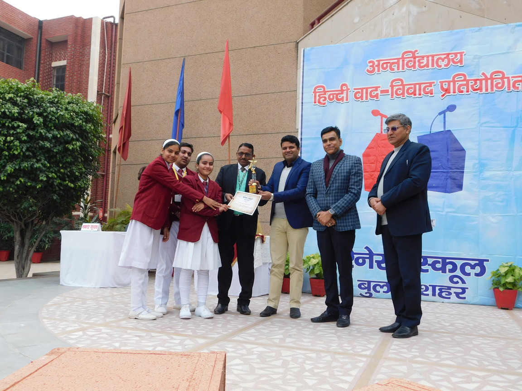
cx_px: 261
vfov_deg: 46.8
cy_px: 196
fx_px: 452
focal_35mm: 30
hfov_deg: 60.0
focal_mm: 5.3
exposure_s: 1/125
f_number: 3.2
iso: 125
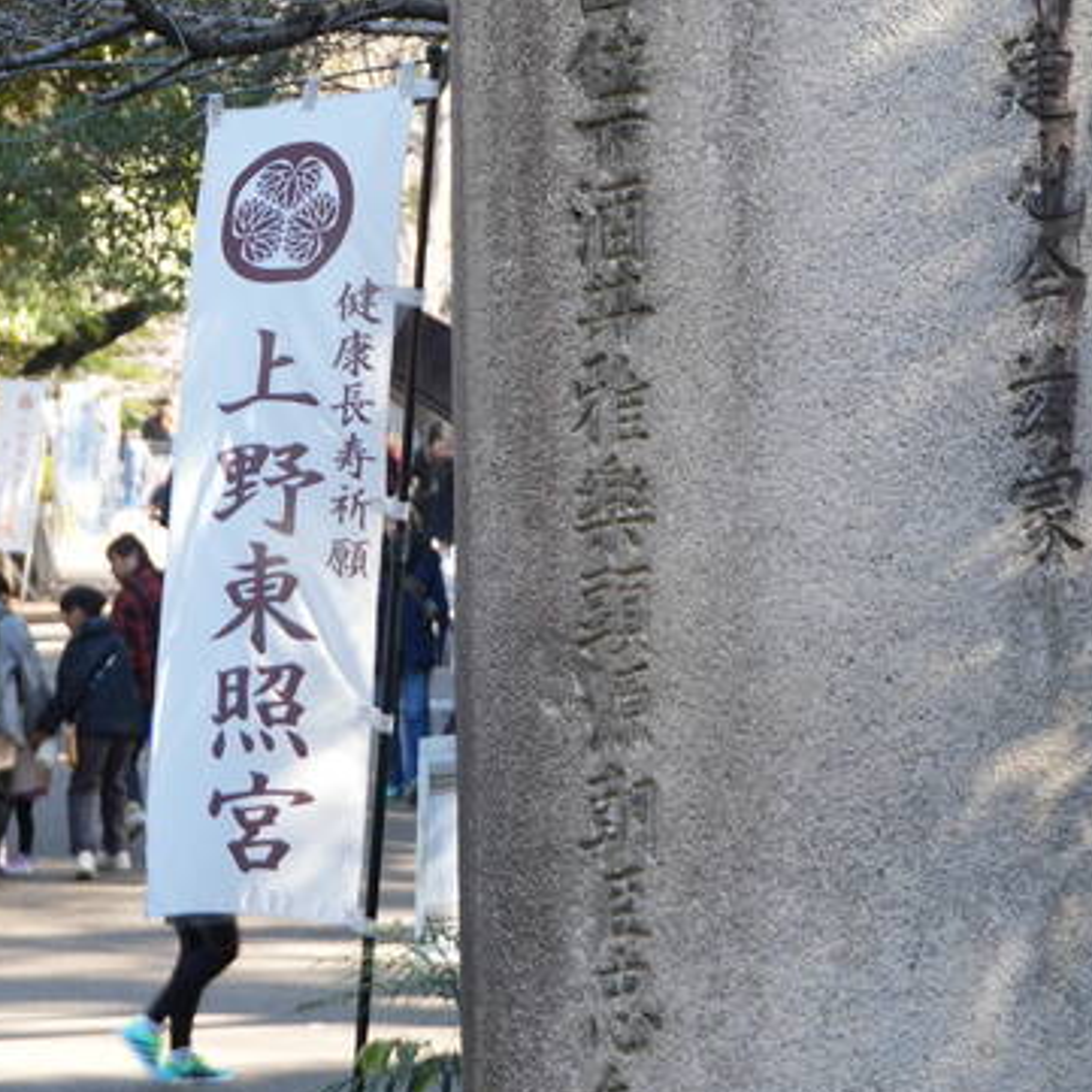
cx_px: 817
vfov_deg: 10.7
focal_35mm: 159
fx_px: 5675
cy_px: -366
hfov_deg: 11.0
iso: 250
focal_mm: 44
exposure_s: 1/80
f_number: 5
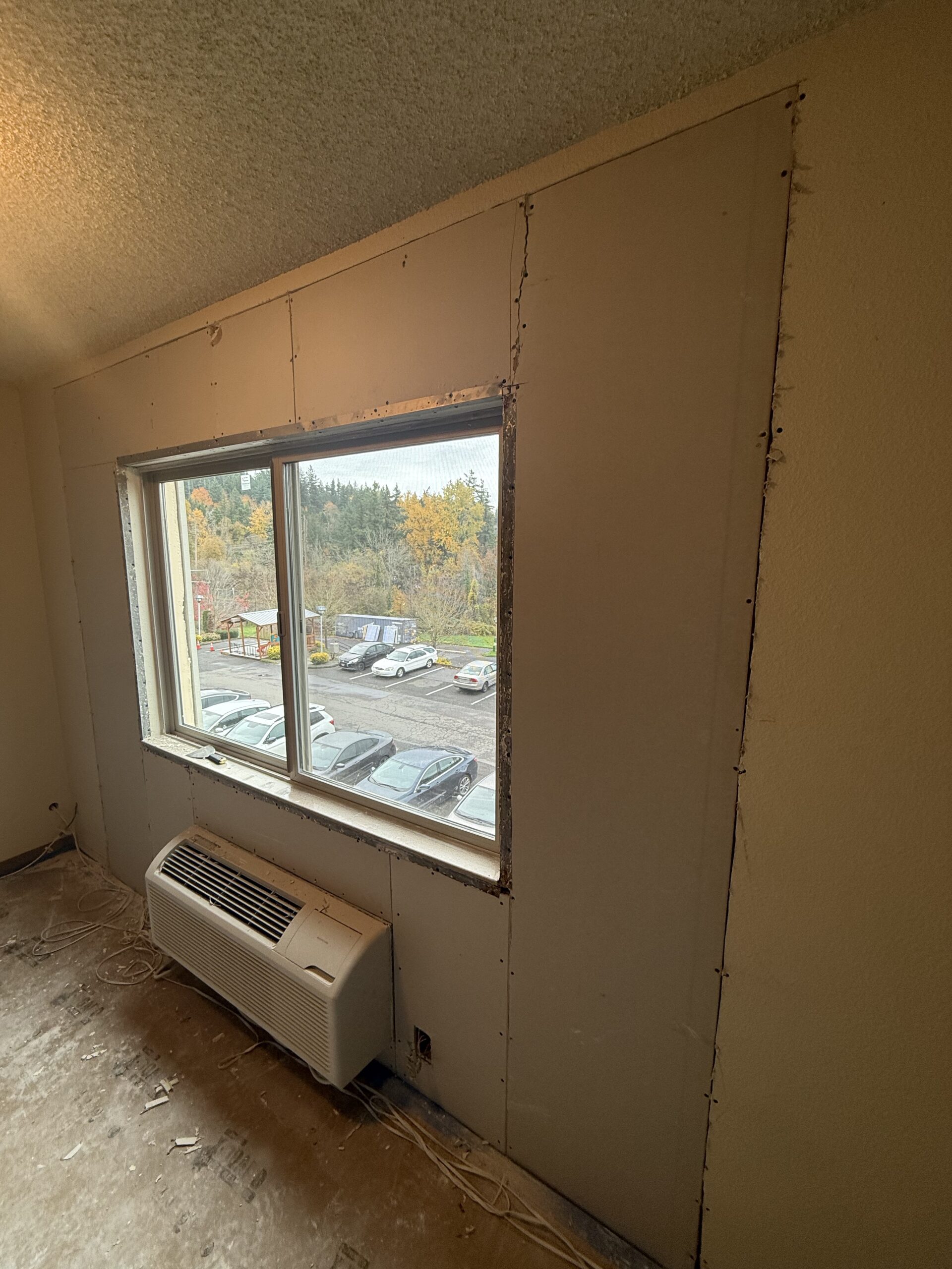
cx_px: 476
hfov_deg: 85.7
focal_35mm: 14
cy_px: 634
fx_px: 513
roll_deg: -0.8
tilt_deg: -6.7
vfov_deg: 102.1
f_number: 2.2
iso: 80
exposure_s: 1/120
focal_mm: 2.22
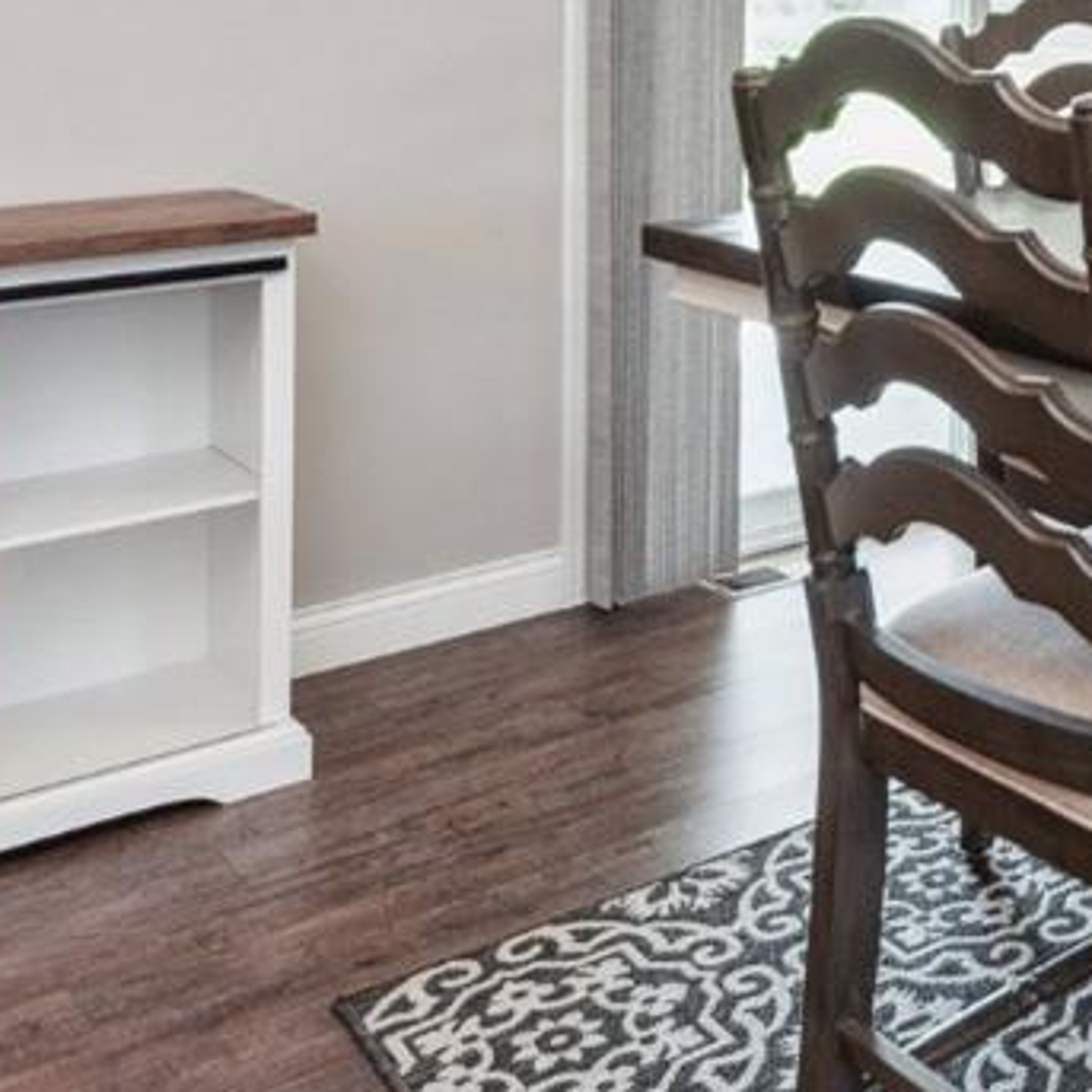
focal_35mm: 52
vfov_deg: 29.2
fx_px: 1856
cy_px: -150
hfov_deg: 28.7
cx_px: 1286
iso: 1000
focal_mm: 14
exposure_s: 1/160
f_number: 5.6
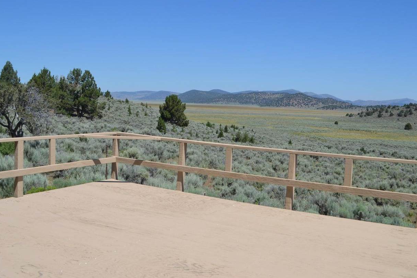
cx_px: 206
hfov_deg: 50.7
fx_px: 440
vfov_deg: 35.0
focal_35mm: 38
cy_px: 143
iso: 100
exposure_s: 1/250
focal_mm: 24
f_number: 8
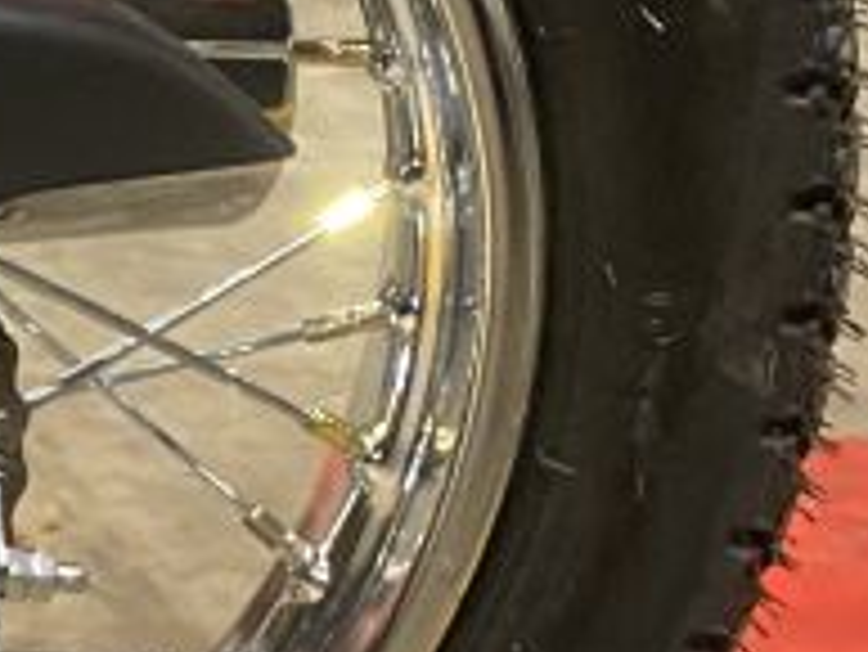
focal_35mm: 143
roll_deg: +2.8
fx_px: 3588
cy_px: 375
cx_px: -922
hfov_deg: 12.1
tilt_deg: -22.3
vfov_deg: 10.4
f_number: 1.8
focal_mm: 4.25
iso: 400
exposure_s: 1/50
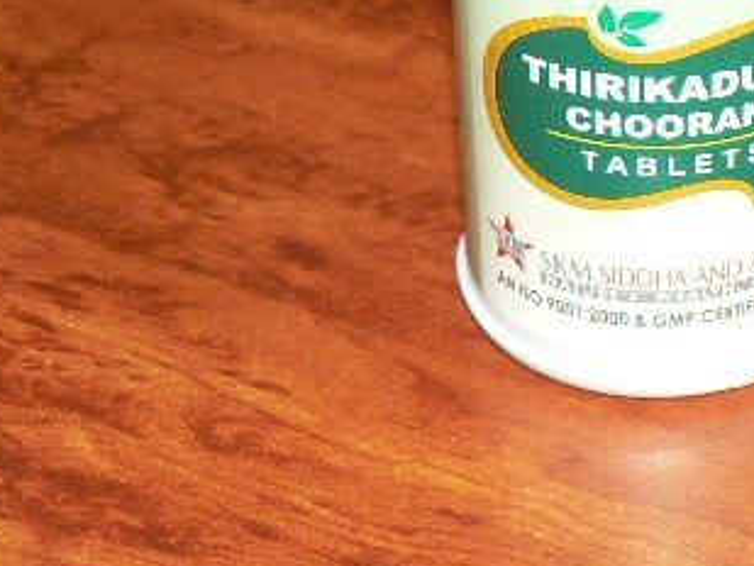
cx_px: 764
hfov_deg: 16.1
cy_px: 37
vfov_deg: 12.2
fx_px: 2615
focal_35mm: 120
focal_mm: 9.6
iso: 200
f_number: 4
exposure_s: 1/60
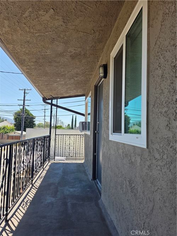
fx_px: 157
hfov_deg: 58.9
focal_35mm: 23
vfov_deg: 73.9
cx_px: 88
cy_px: 118
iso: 80
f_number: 1.7
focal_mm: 6.3
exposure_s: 1/2693
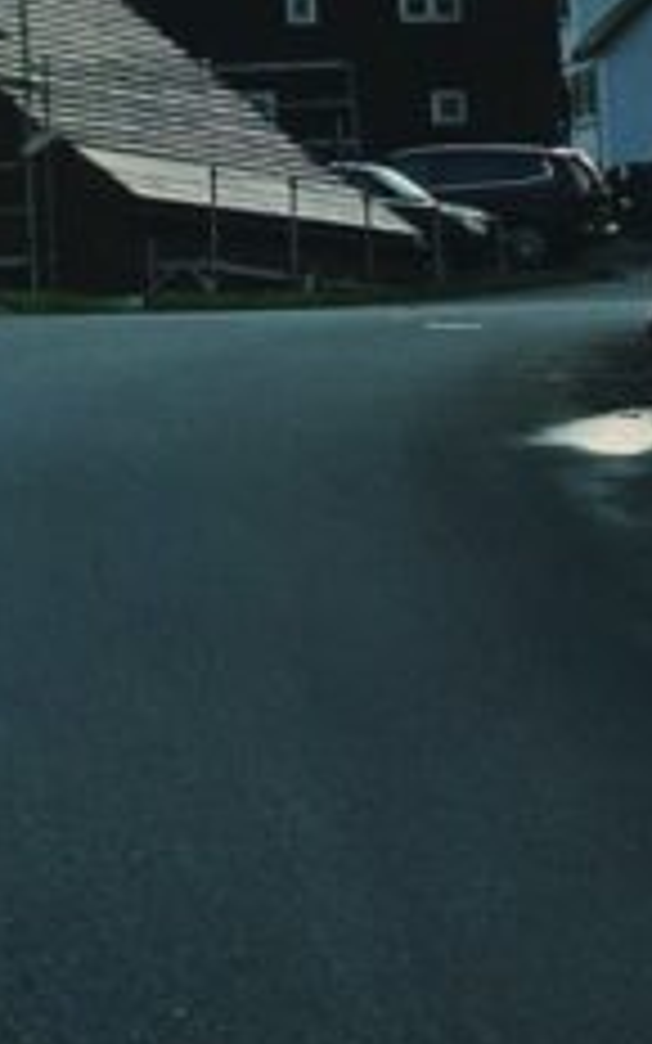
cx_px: -1497
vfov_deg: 9.1
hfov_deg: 5.4
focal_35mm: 225
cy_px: -374
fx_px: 6397
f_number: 1.78
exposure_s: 1/1497
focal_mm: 6.86
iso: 64
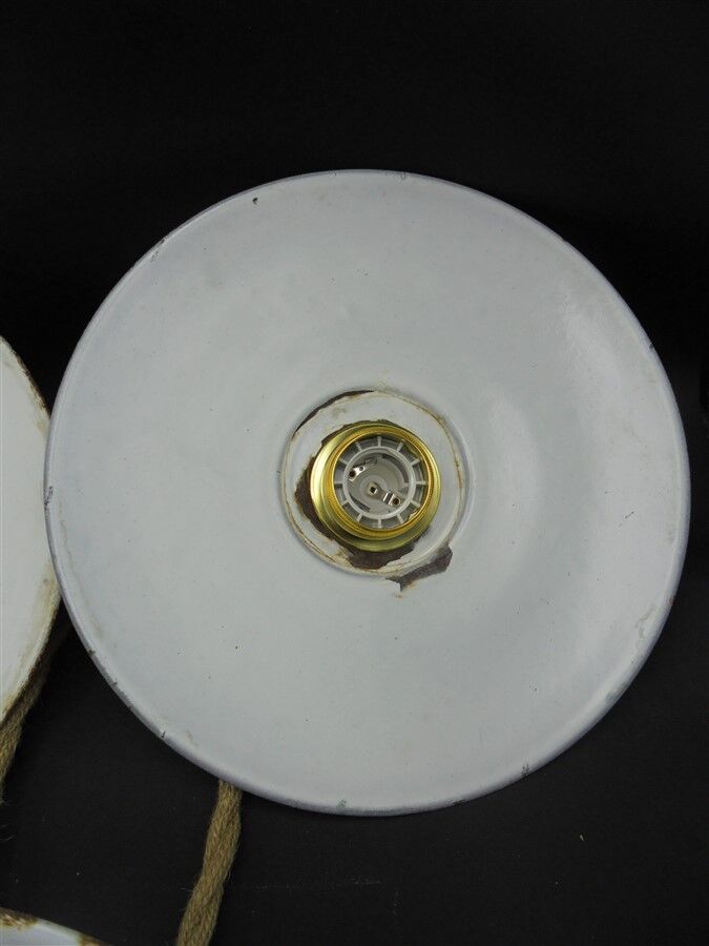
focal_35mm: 26
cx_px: 354
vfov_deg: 67.3
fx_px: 710
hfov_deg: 53.1
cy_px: 473
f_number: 3.5
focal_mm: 4.6
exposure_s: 1/100
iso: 100
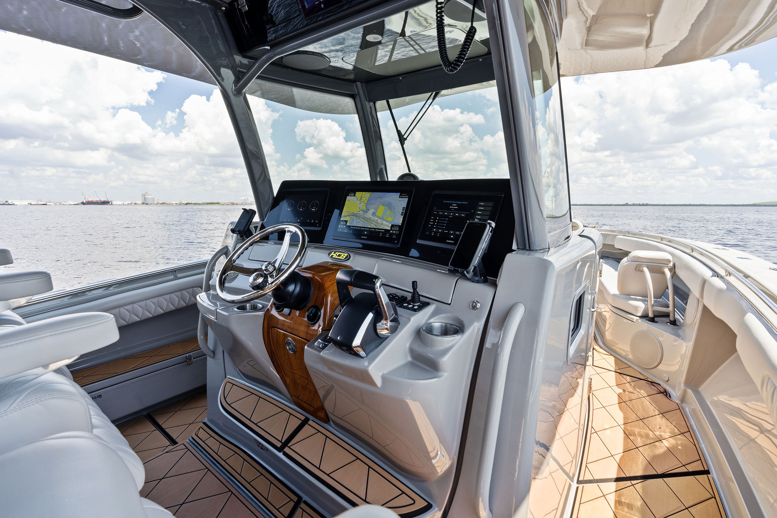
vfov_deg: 73.7
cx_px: 388
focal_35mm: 16
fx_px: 345
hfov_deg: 96.7
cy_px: 259
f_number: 10
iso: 100
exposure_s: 1/40
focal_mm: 16
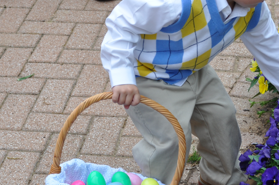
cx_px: 162
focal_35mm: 112
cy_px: 69
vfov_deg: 12.2
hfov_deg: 18.3
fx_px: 867
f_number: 5.6
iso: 200
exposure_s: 1/125
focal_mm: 34
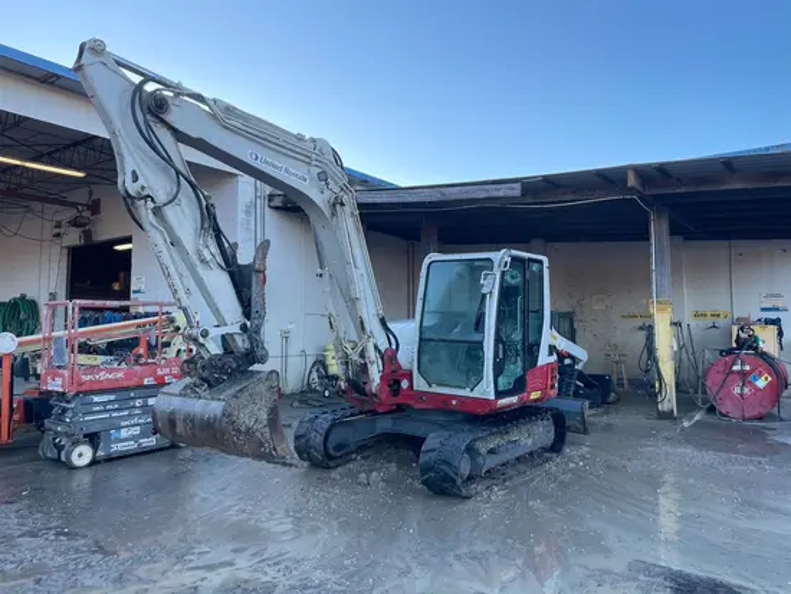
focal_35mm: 26
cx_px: 396
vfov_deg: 53.1
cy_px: 297
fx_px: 594
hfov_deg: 67.3
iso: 32
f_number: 1.6
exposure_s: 1/381
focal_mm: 4.2
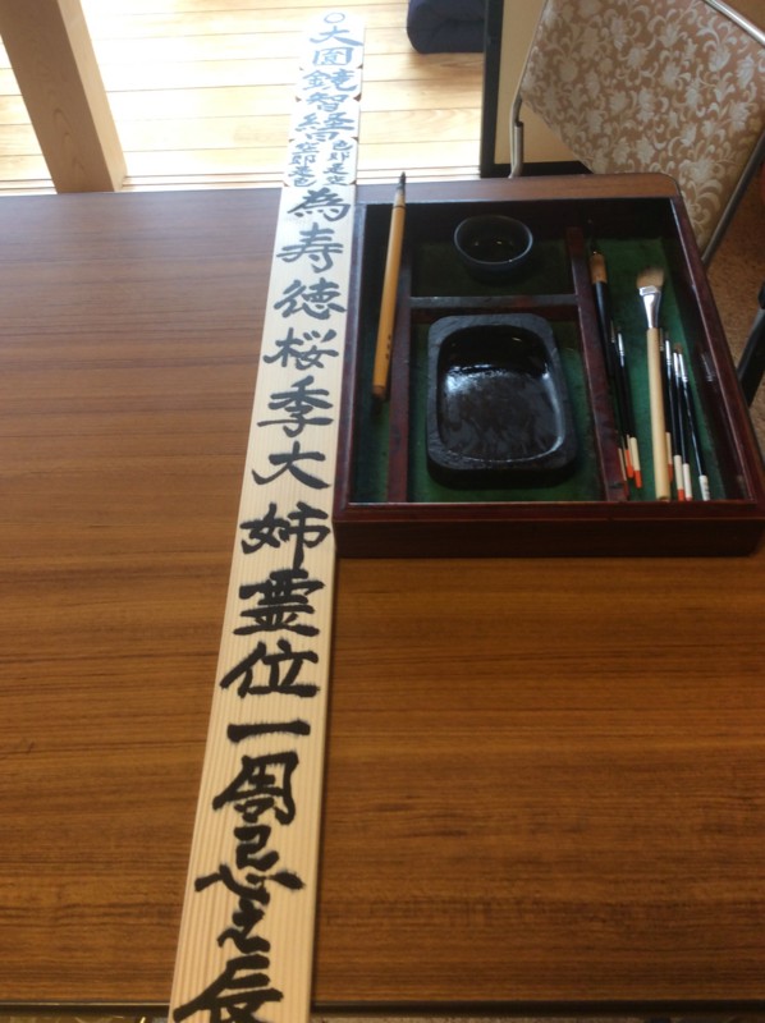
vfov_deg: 56.9
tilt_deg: -52.9
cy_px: 512
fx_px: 945
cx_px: 382
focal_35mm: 32
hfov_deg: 44.1
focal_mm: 3.3
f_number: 2.4
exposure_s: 1/24
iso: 40
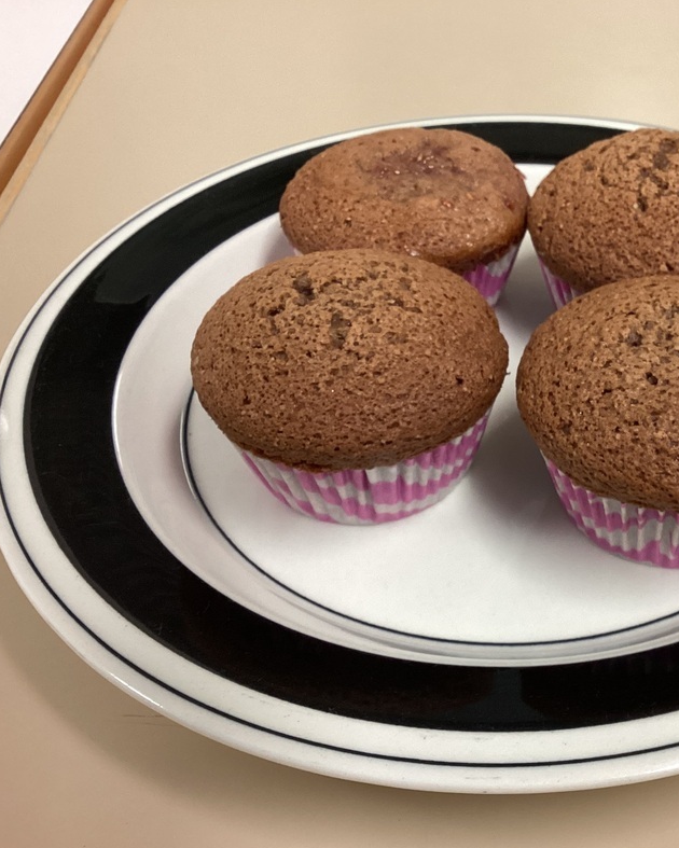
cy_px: 425
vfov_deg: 44.8
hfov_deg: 35.4
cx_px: 541
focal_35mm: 41
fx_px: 1030
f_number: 2.4
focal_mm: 3.3
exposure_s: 1/50
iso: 160
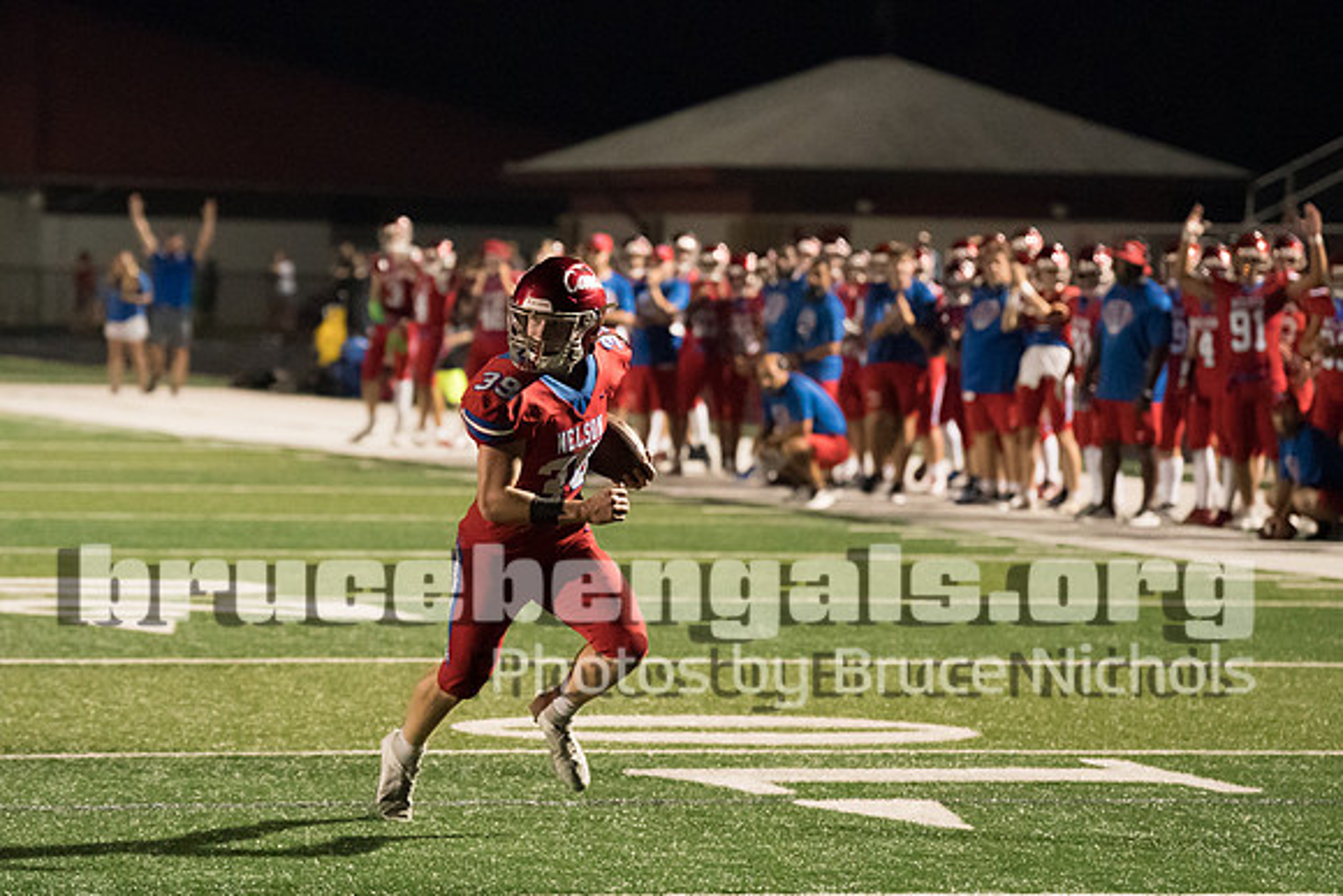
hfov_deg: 12.1
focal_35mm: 169
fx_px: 6321
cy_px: 462
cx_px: 597
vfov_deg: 8.1
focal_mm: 122
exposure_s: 1/1250
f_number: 2.8
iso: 12800
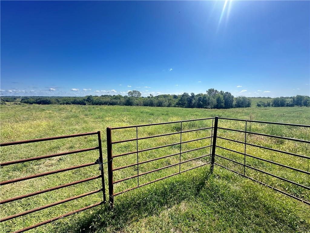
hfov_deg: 102.1
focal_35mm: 14
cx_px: 155
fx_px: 125
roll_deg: -0.6
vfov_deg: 85.7
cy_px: 116
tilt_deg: -8.8
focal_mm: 2.22
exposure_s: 1/567
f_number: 2.2
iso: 40
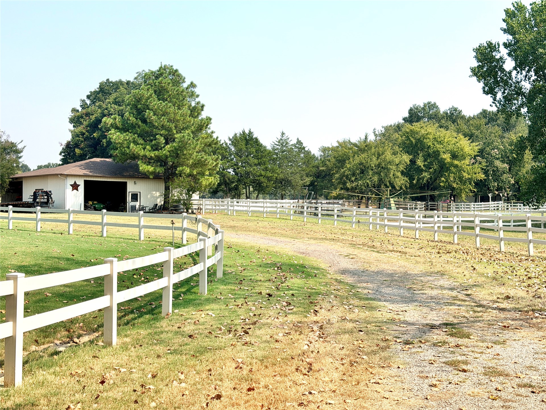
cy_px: 205
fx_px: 757
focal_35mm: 48
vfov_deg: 30.3
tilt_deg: +0.7
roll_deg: -0.7
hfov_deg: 39.7
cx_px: 273
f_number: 1.78
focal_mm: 6.76
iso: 64
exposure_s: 1/4878
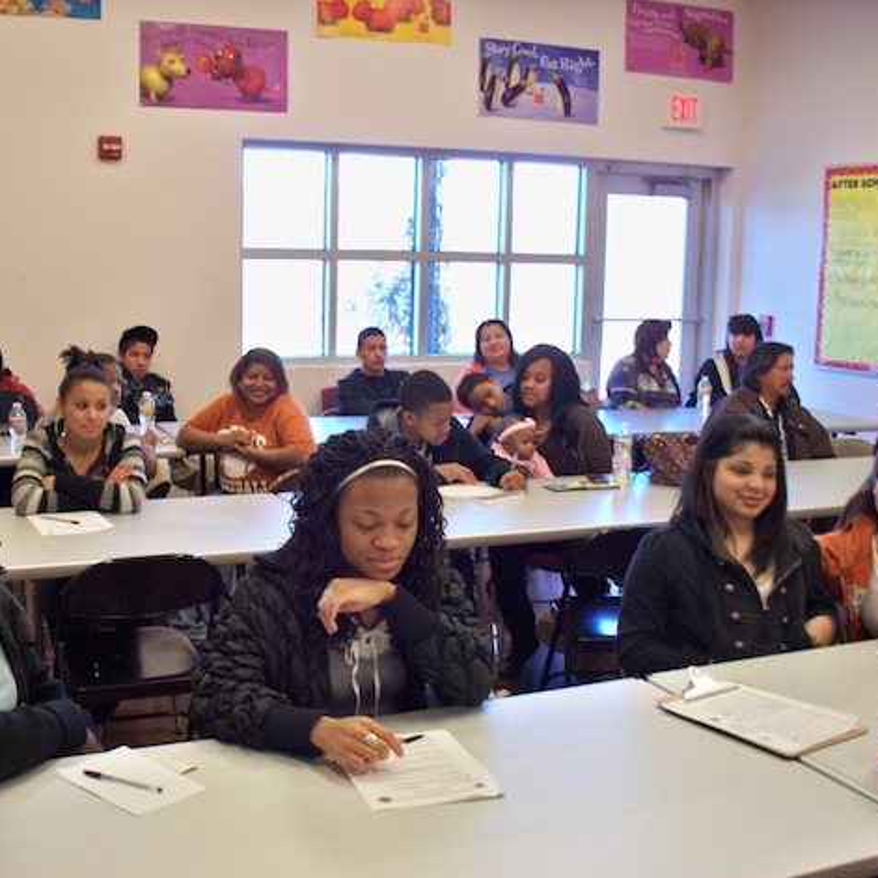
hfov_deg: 39.7
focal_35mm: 42
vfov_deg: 40.0
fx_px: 1205
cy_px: 446
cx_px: 324
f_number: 2.8
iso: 160
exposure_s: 1/30
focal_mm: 7.54
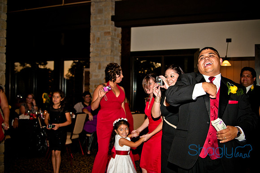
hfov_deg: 42.4
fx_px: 335
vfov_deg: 28.9
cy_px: 86
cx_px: 130
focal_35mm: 46
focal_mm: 31
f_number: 2.8
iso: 400
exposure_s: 1/200
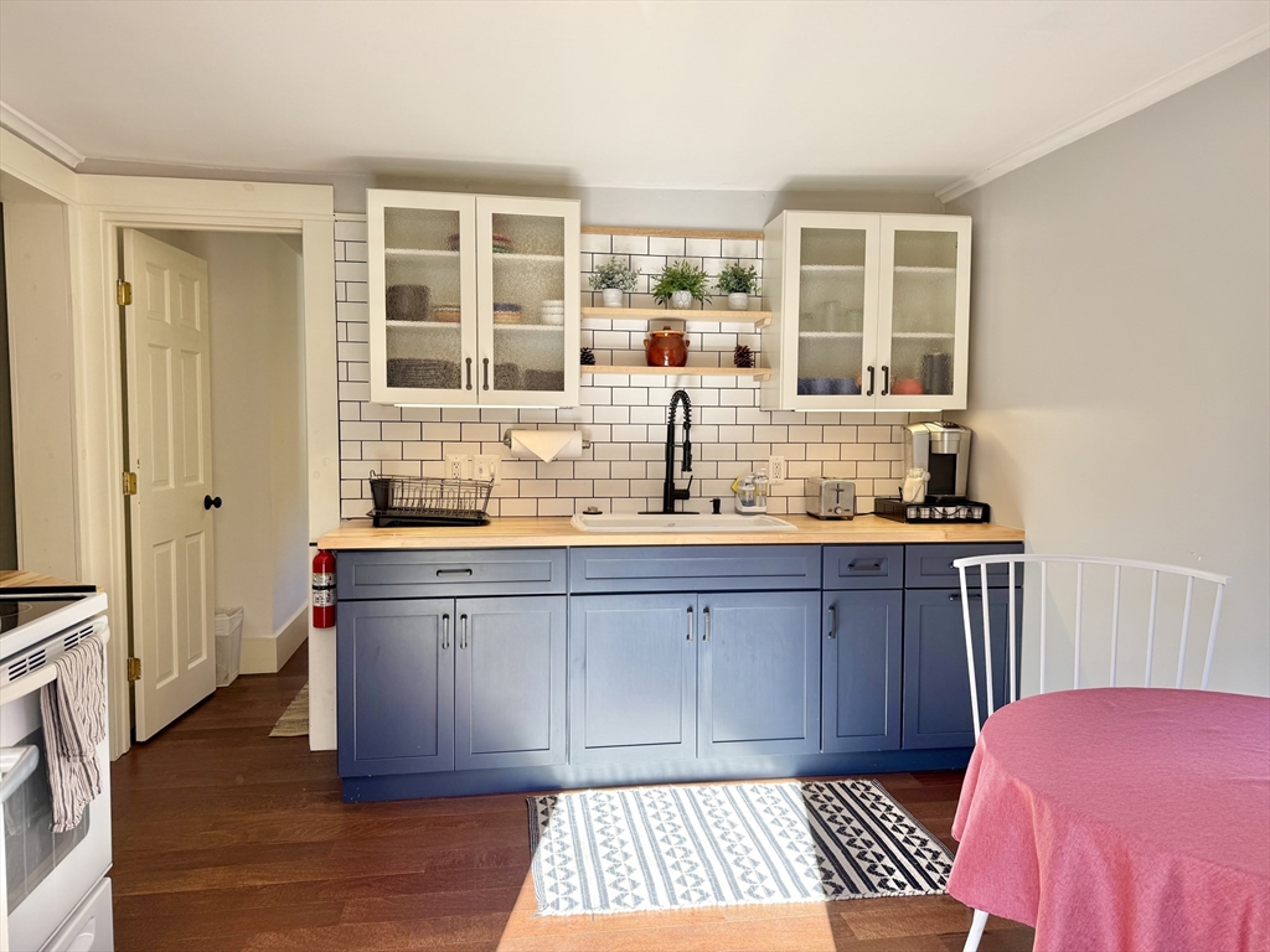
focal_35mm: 24
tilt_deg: -2.6
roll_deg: -1.0
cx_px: 635
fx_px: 881
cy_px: 476
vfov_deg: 56.8
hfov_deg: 71.6
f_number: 1.78
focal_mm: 6.76
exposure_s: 1/153
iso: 64
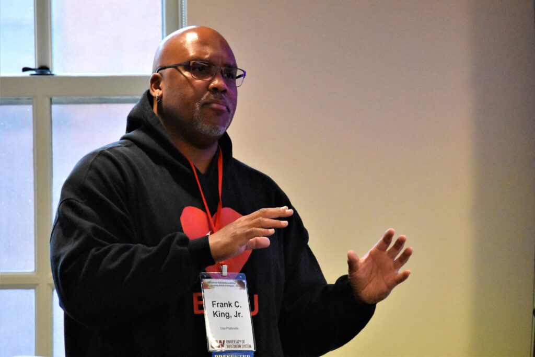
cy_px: 178
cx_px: 268
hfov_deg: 6.9
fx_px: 4459
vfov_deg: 4.6
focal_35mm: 300
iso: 12800
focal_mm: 200
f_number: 5.6
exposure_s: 1/500
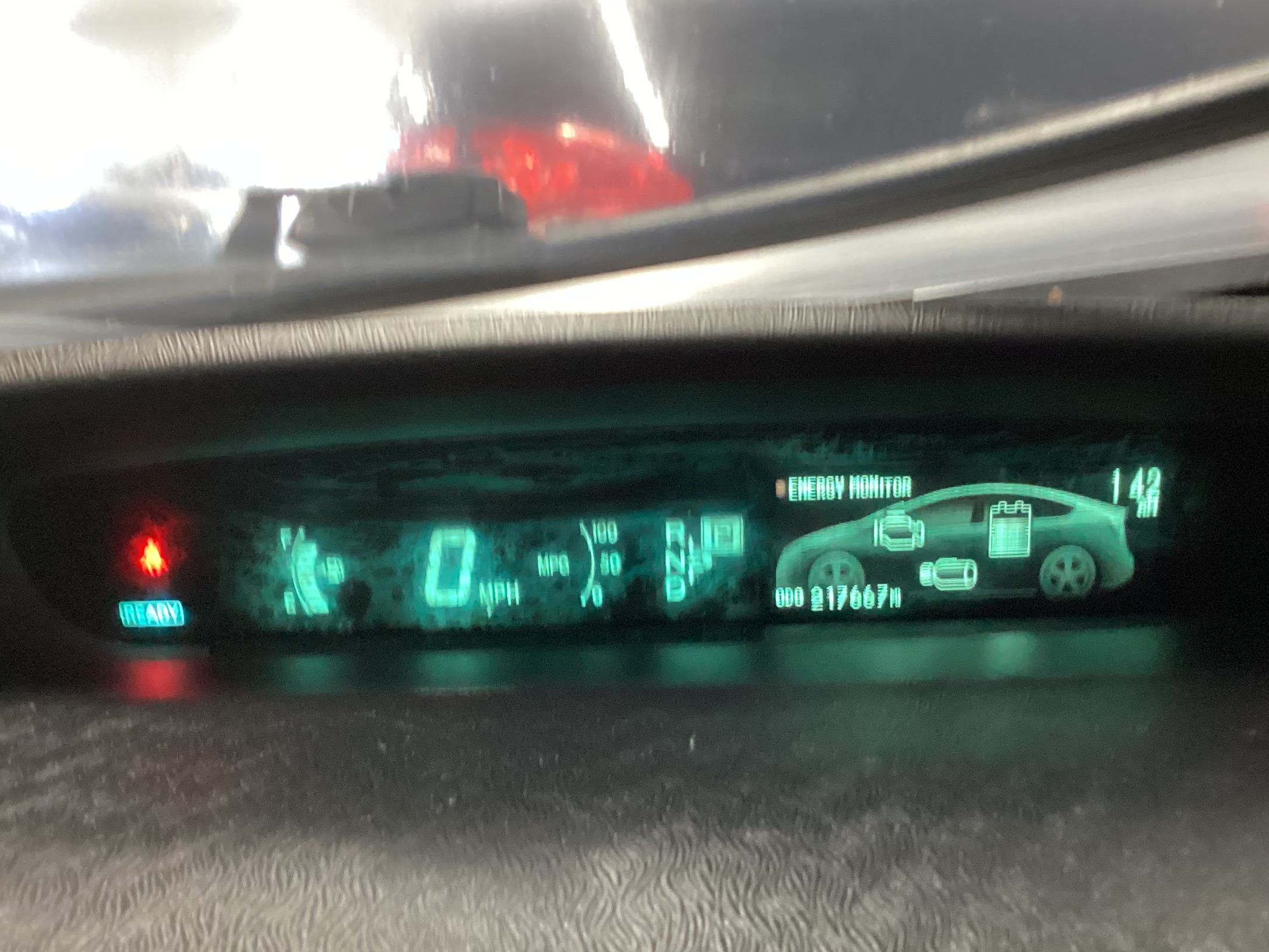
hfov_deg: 40.3
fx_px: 1723
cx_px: 752
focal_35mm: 47
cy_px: 664
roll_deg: -2.0
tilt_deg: -14.5
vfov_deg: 30.6
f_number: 2.4
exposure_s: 1/33
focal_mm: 3.3
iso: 400
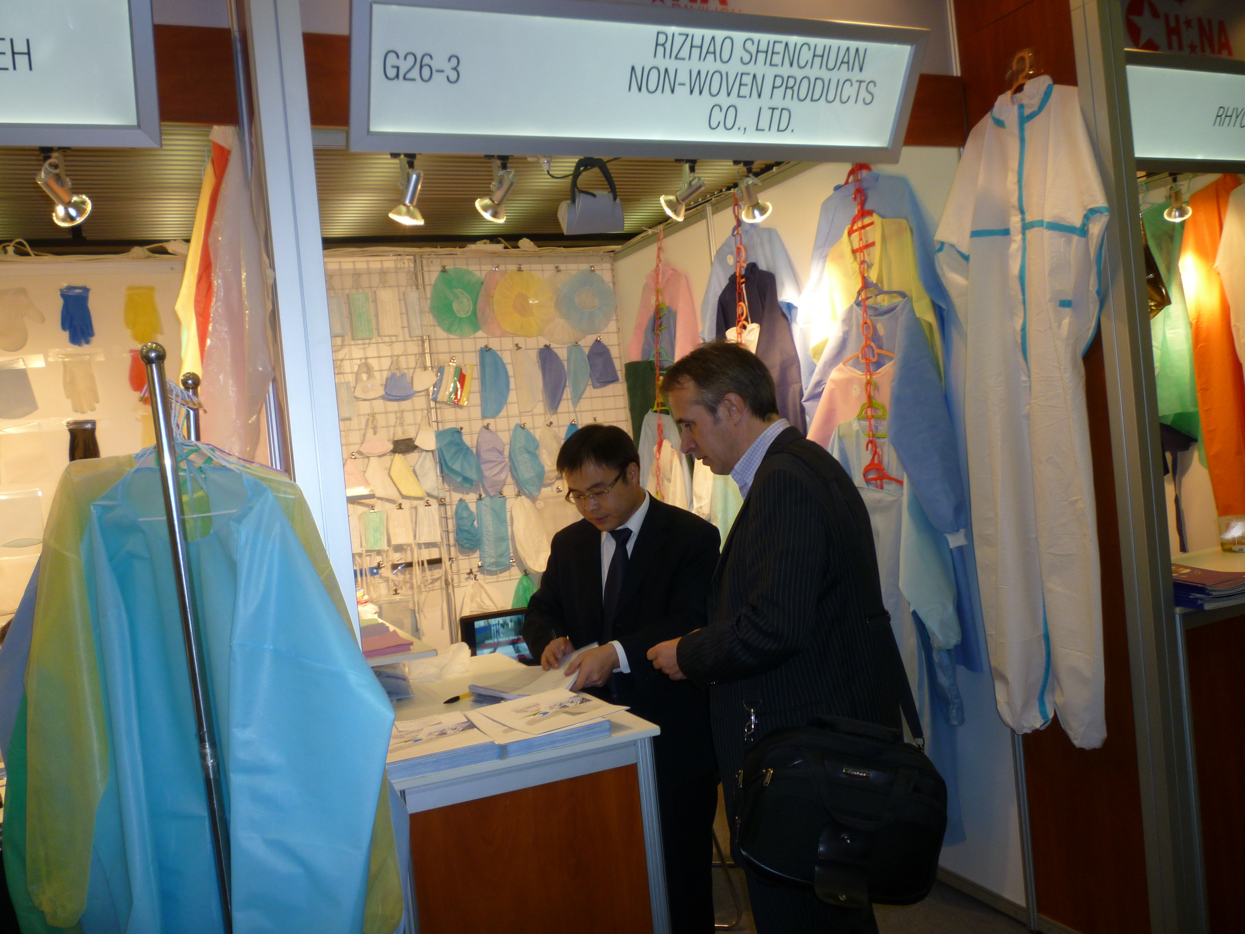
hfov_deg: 61.7
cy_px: 467
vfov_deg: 48.2
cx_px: 622
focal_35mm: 29
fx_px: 1043
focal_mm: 5.2
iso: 100
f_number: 3.3
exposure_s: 1/30
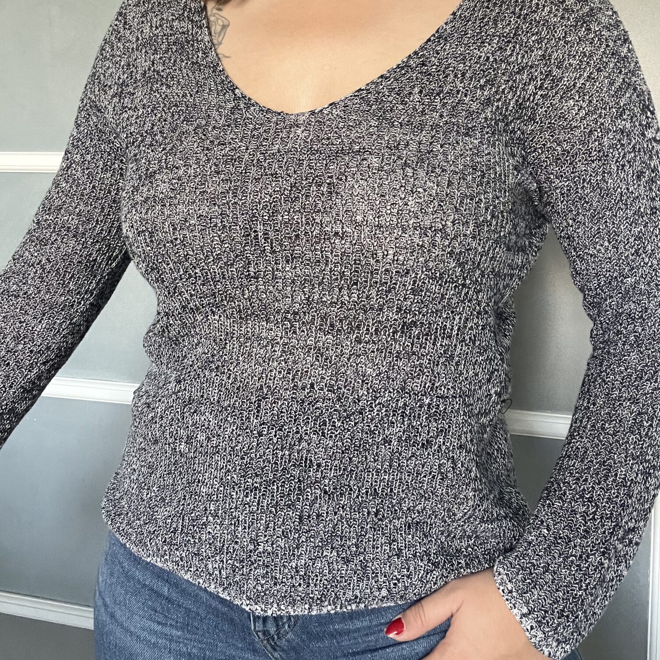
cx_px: 326
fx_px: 777
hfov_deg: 46.0
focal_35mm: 36
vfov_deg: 45.6
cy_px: 239
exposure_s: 1/60
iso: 250
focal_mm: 2.71
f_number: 2.2
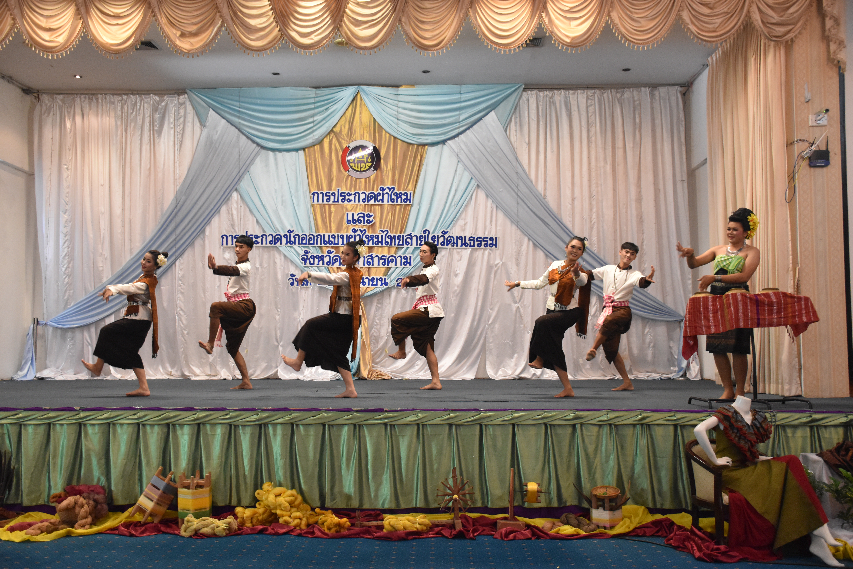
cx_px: 426
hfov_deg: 53.1
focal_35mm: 36
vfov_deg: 36.9
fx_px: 853
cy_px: 284
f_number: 3.8
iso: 2200
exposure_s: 1/60
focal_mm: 24
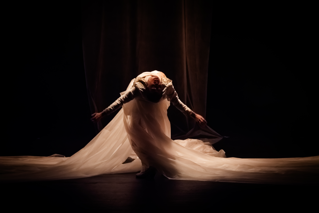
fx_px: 2082
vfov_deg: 5.8
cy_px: 106
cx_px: 160
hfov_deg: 8.8
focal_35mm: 235
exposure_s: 1/25
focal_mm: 86.5
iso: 2000
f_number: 4.4
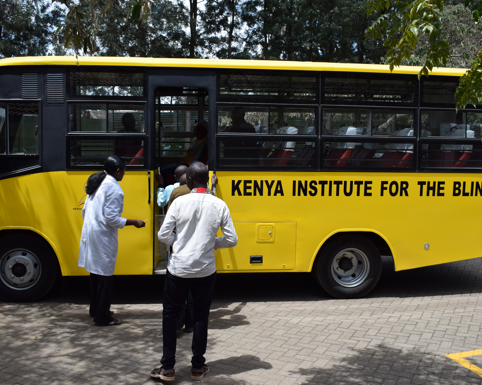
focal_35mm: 41
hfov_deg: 44.8
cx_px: 243
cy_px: 193
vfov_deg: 36.5
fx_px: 585
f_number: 9
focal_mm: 24
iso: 200
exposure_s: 1/320
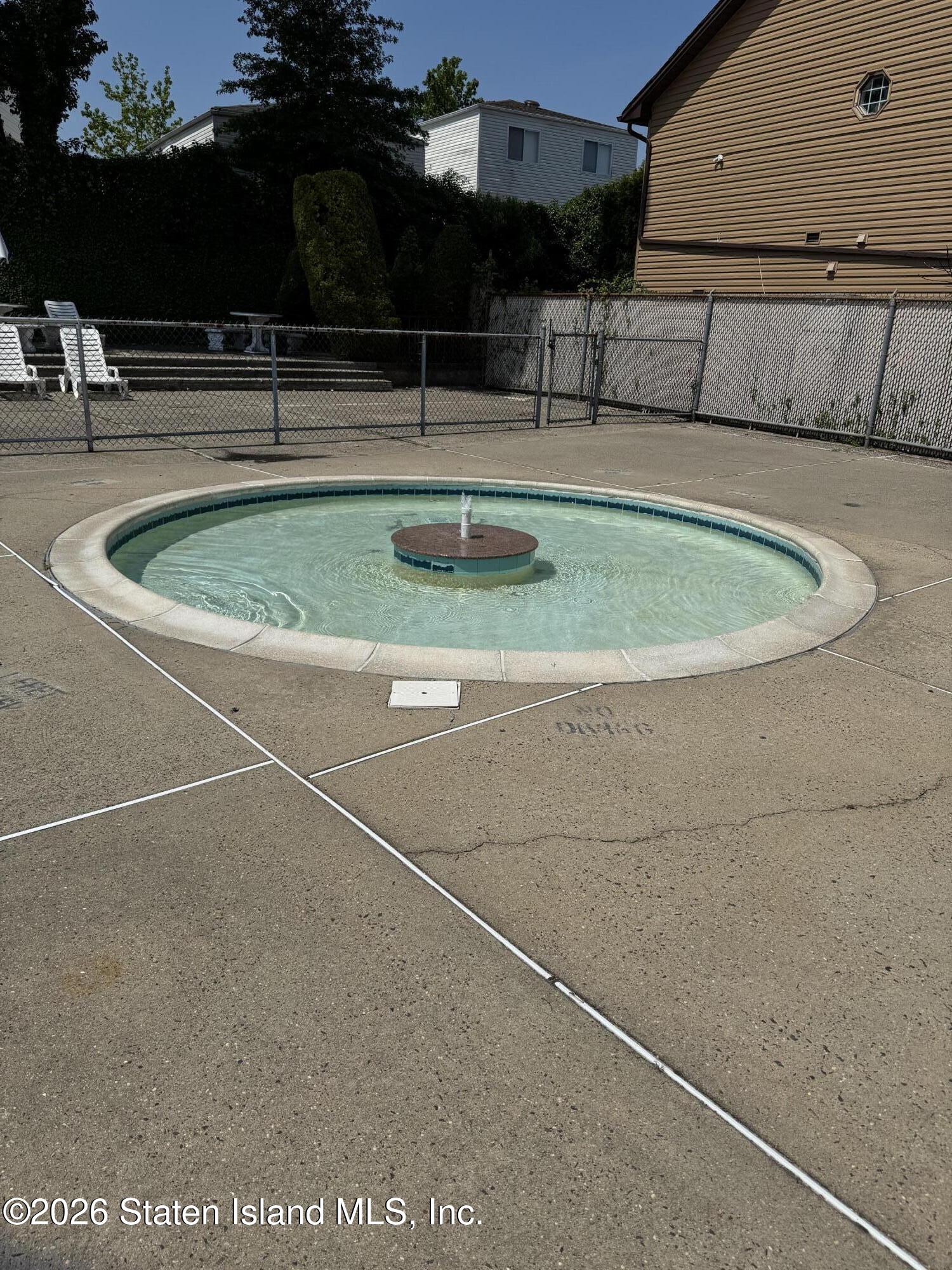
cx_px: 476
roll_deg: -2.9
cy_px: 635
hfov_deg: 56.8
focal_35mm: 24
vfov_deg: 71.6
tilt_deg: -19.5
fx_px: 880
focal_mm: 6.76
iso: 80
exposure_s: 1/12346
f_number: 1.78
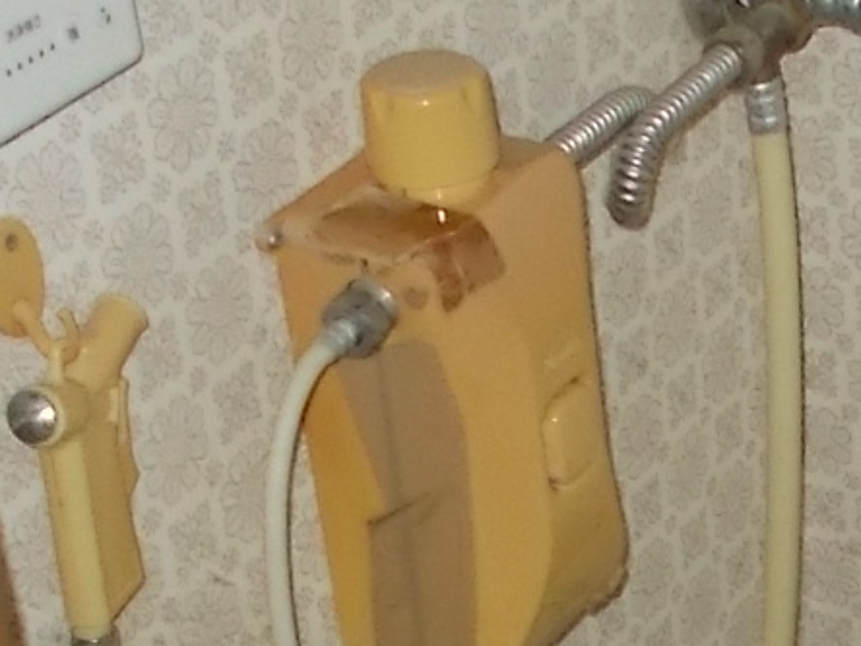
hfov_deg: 14.4
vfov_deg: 10.7
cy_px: 1011
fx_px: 3308
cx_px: 1008
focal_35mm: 133
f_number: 3.2
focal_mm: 4.6
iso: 200
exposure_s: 1/25
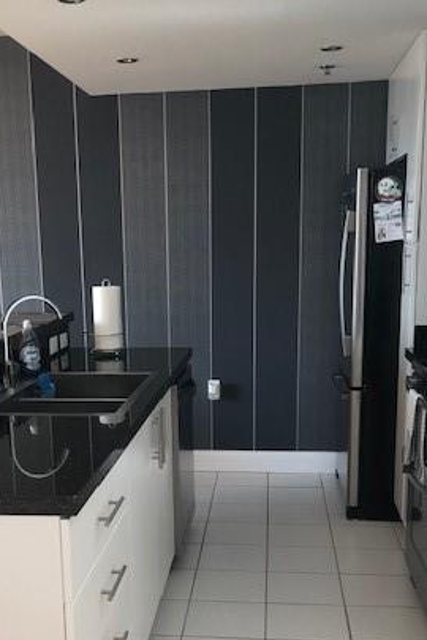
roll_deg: +1.3
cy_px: 428
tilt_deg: -13.2
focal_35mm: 46
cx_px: 161
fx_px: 818
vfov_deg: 42.2
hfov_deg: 29.1
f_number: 1.8
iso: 25
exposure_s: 1/30
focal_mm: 3.99
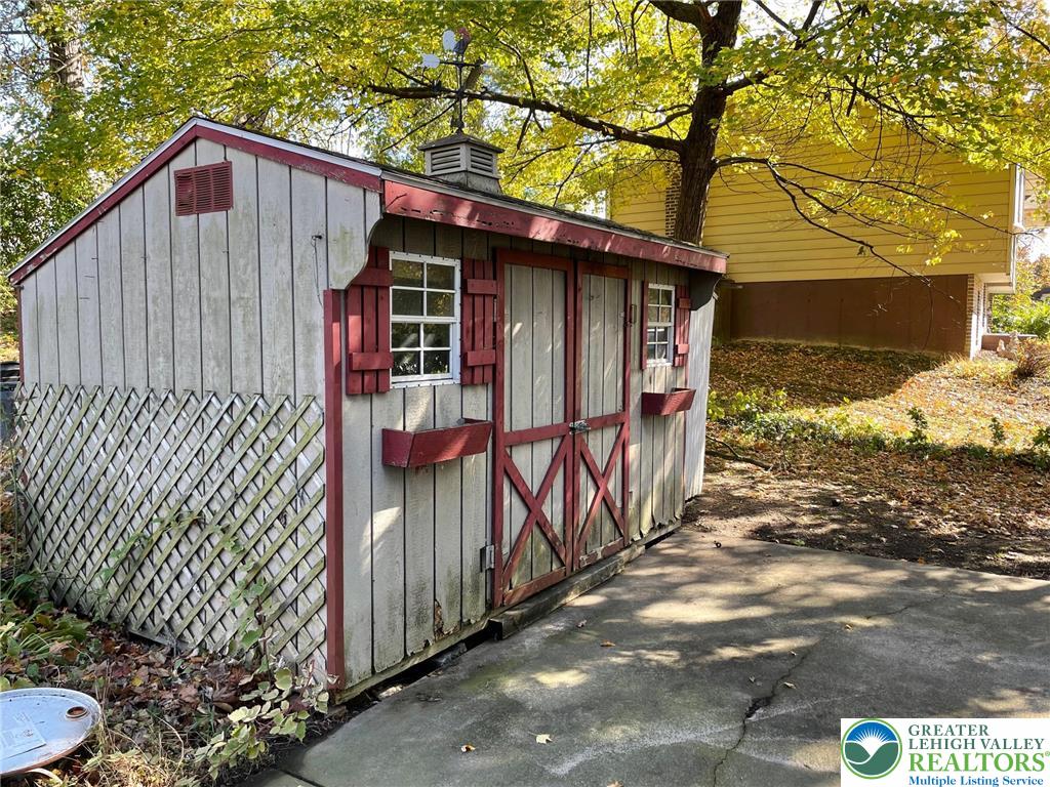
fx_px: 789
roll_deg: +0.1
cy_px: 394
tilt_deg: -4.2
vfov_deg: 53.1
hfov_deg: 67.3
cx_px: 525
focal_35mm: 26
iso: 32
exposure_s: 1/151
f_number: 1.6
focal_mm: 4.2
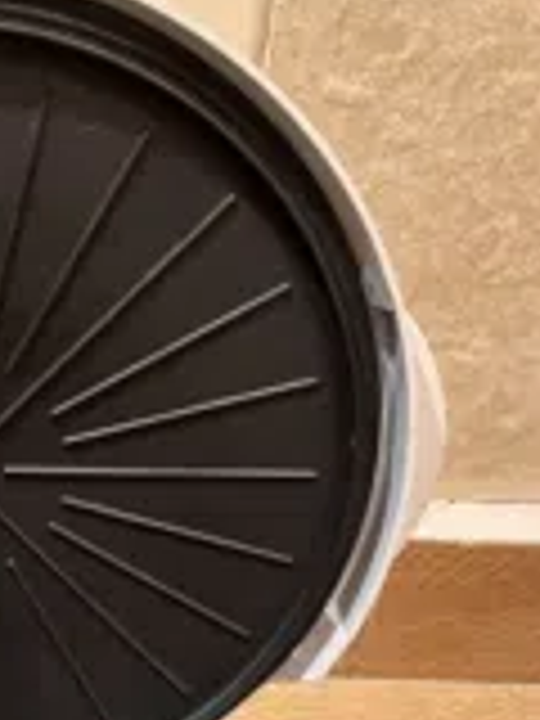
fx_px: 1352
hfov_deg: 21.6
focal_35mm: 65
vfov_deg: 26.8
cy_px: 842
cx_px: -22
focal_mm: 5.7
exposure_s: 1/50
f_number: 1.5
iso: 500
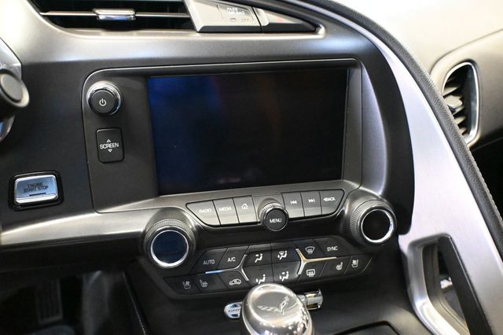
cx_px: 252
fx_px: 419
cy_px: 168
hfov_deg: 62.0
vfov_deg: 43.6
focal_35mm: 30
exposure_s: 1/60
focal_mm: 20
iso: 11400
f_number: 3.8
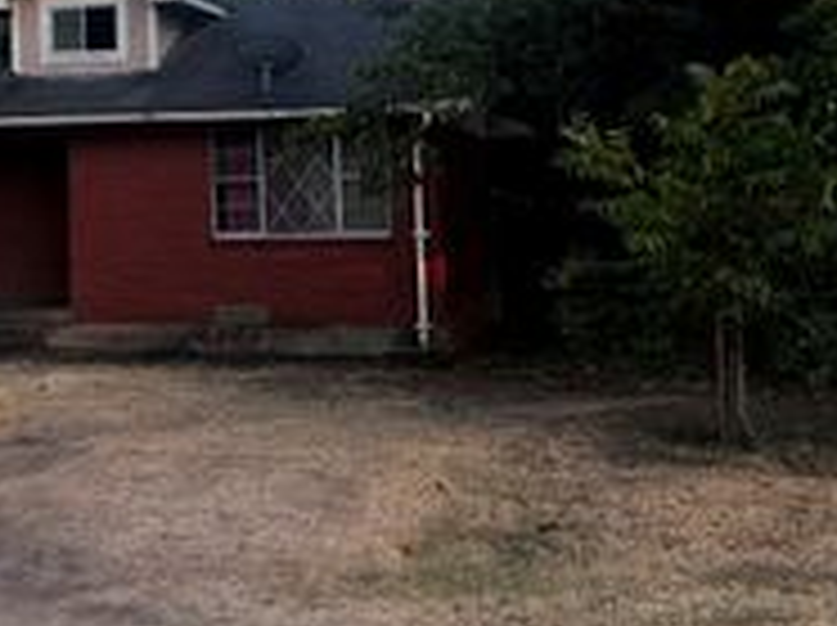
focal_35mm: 70
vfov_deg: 20.5
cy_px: 56
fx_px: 1690
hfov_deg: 27.0
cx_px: 104
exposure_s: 1/281
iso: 40
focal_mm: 5.7
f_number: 1.5
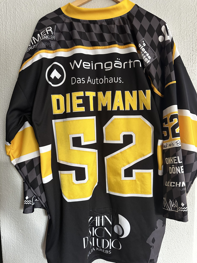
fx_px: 182
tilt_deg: -4.6
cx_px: 98
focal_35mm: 24
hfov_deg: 56.8
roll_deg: +0.7
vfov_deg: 71.6
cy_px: 132
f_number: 1.78
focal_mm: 6.86
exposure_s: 1/50
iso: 500
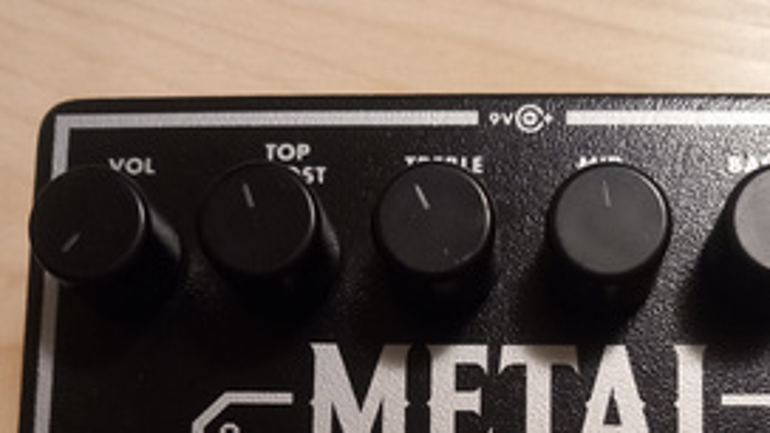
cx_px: 508
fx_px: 1103
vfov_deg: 20.9
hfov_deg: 38.1
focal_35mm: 54
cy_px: 507
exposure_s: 1/25
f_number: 1.8
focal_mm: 4
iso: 250
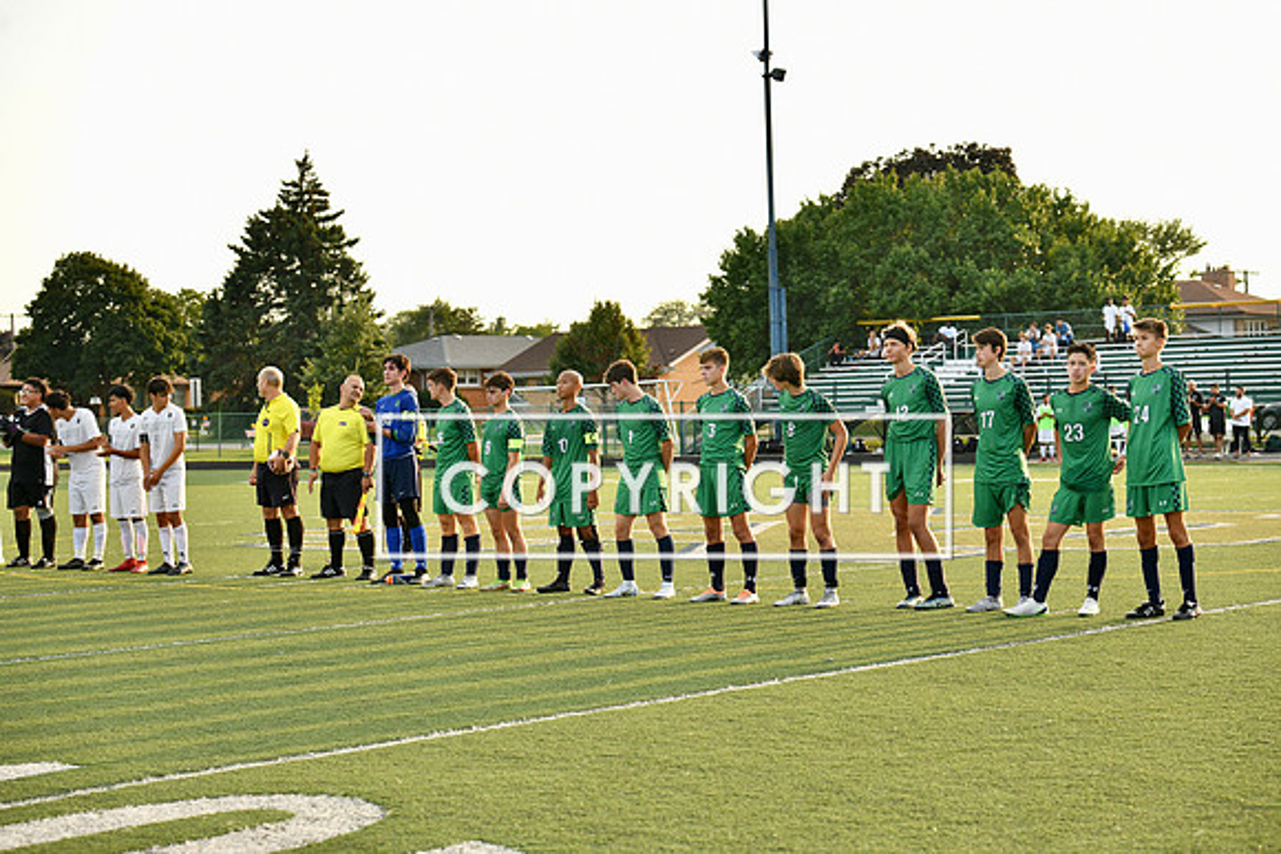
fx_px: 2491
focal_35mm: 70
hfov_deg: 28.8
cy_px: 427
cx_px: 640
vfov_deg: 19.5
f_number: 4
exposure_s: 1/640
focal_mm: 70
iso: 500
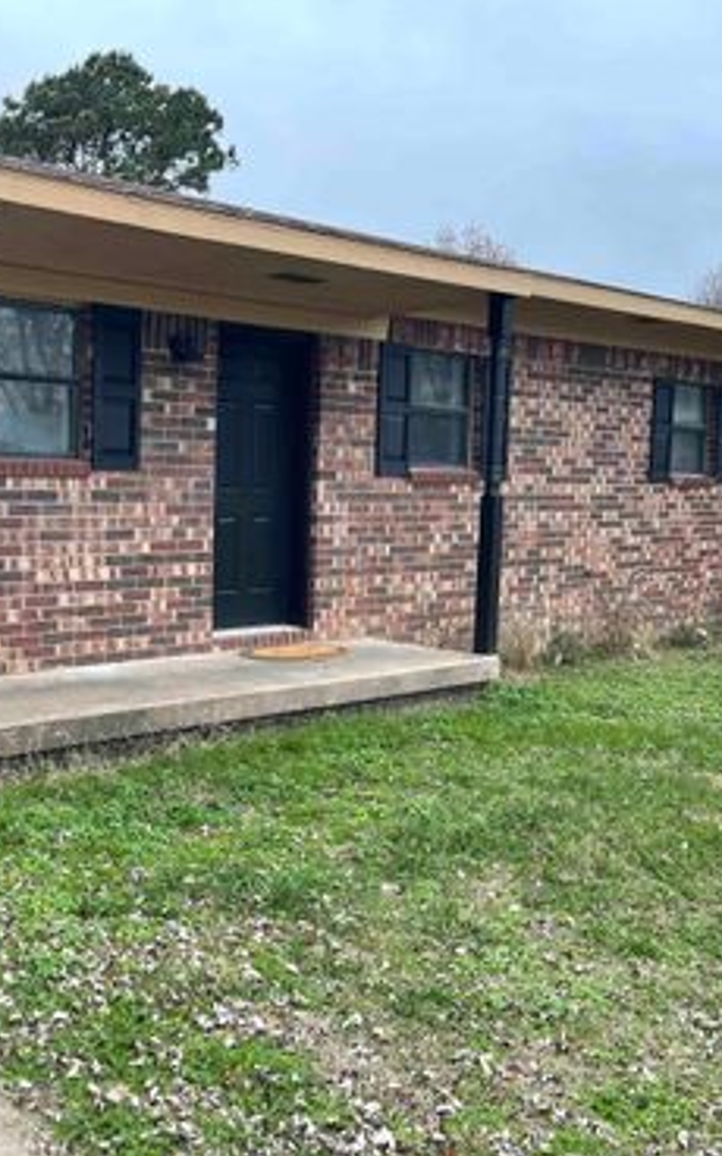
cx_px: 85
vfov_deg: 54.0
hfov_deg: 33.6
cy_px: 583
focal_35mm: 36
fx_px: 1133
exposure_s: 1/121
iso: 80
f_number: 1.6
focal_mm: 5.1
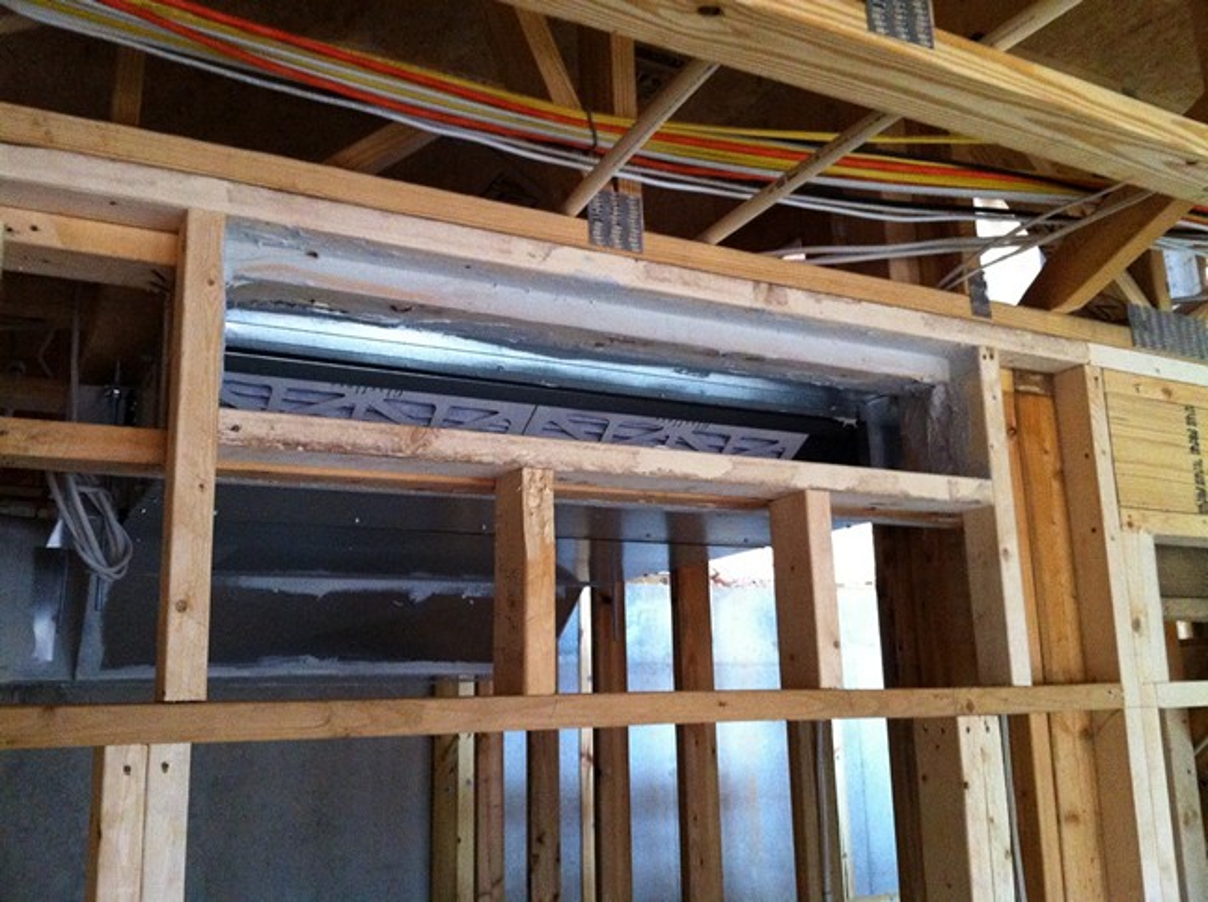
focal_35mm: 35
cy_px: 451
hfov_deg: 52.7
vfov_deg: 40.6
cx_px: 604
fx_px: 1220
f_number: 2.8
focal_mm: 3.85
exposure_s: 1/17
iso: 500
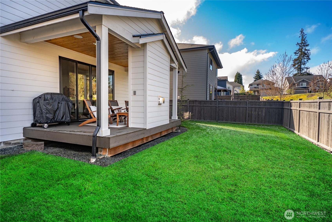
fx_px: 166
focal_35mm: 18
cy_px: 111
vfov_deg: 67.4
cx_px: 166
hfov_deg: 90.0
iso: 80
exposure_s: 1/40
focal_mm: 18
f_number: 7.1
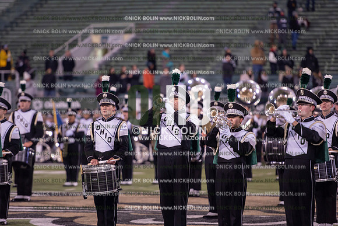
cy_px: 113
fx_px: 1878
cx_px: 169
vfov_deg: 6.9
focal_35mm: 200
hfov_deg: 10.3
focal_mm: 200
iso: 2500
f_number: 2.8
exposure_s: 1/1250
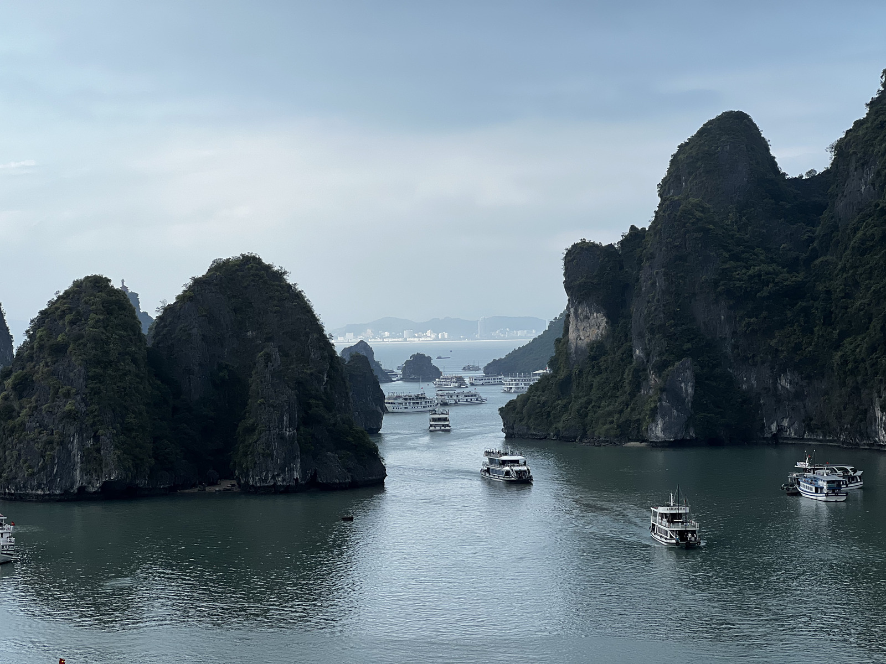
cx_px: 443
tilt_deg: +0.1
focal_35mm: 77
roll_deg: +1.4
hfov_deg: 25.3
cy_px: 332
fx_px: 1971
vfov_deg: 19.1
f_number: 2.8
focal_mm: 9
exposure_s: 1/339
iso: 32
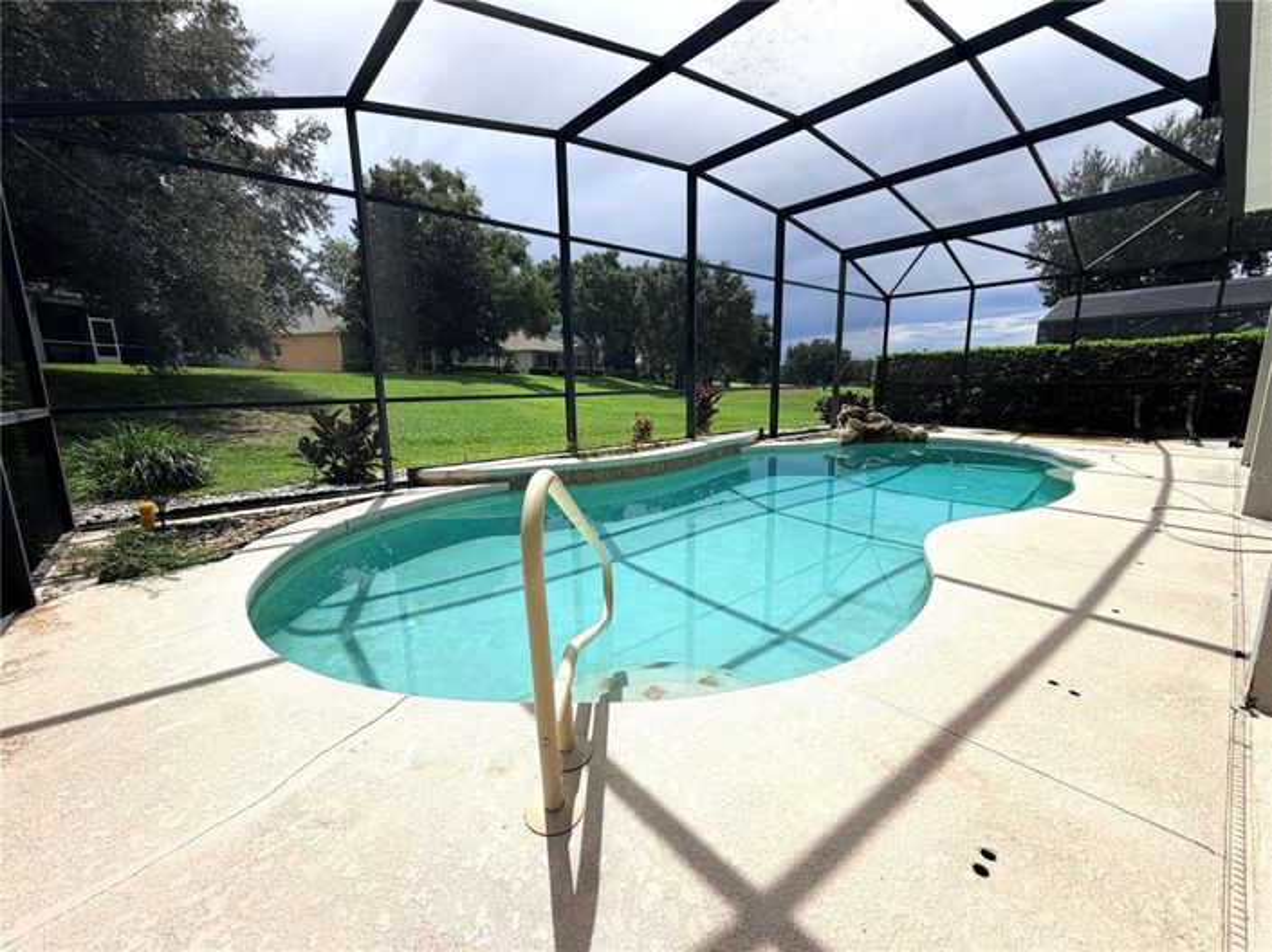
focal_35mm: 14
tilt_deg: -10.3
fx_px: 514
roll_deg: +1.4
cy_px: 476
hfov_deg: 102.1
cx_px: 636
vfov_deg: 85.6
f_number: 2.2
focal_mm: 2.22
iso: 20
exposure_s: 1/970
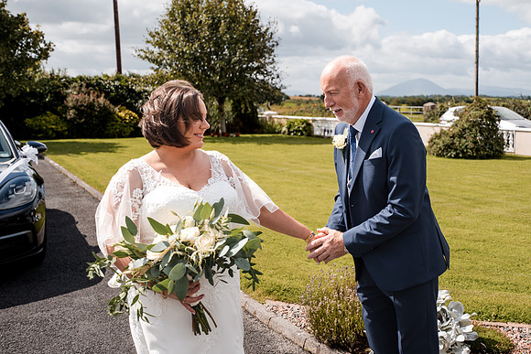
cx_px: 356
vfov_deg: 32.3
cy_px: 129
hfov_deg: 46.4
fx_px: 609
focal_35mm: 41
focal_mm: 28
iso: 100
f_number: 2.8
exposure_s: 1/2500
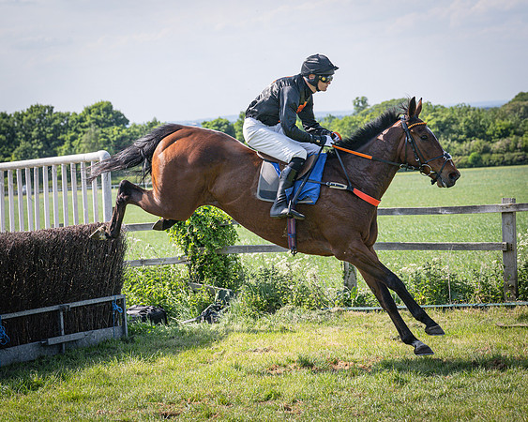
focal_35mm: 109
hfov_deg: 17.6
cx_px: 232
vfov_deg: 14.1
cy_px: 202
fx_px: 1708
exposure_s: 1/3200
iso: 400
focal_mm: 70
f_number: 4
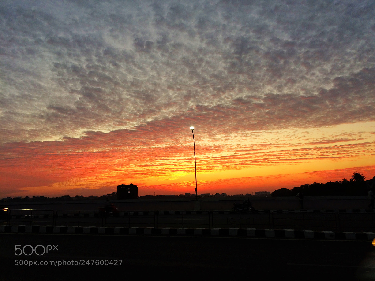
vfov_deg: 48.2
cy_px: 140
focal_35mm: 29
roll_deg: +2.4
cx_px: 188
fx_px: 314
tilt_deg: +12.1
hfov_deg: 61.7
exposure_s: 1/50
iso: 50
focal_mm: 4.15
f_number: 2.2
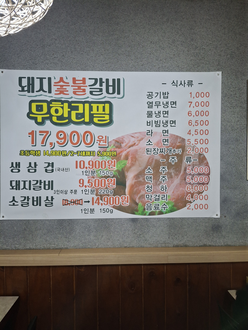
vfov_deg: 69.4
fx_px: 239
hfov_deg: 54.9
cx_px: 124
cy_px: 165
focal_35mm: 25
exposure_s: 1/60
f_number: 1.8
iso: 200
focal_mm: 4.69
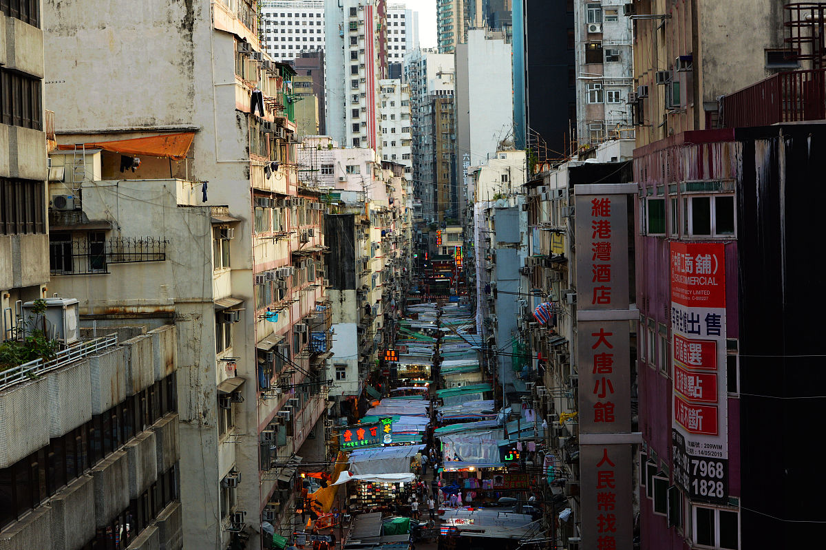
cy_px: 275
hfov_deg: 28.9
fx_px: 1605
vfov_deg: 19.4
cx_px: 413
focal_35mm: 70
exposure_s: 1/250
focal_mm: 70
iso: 1000
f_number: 7.1
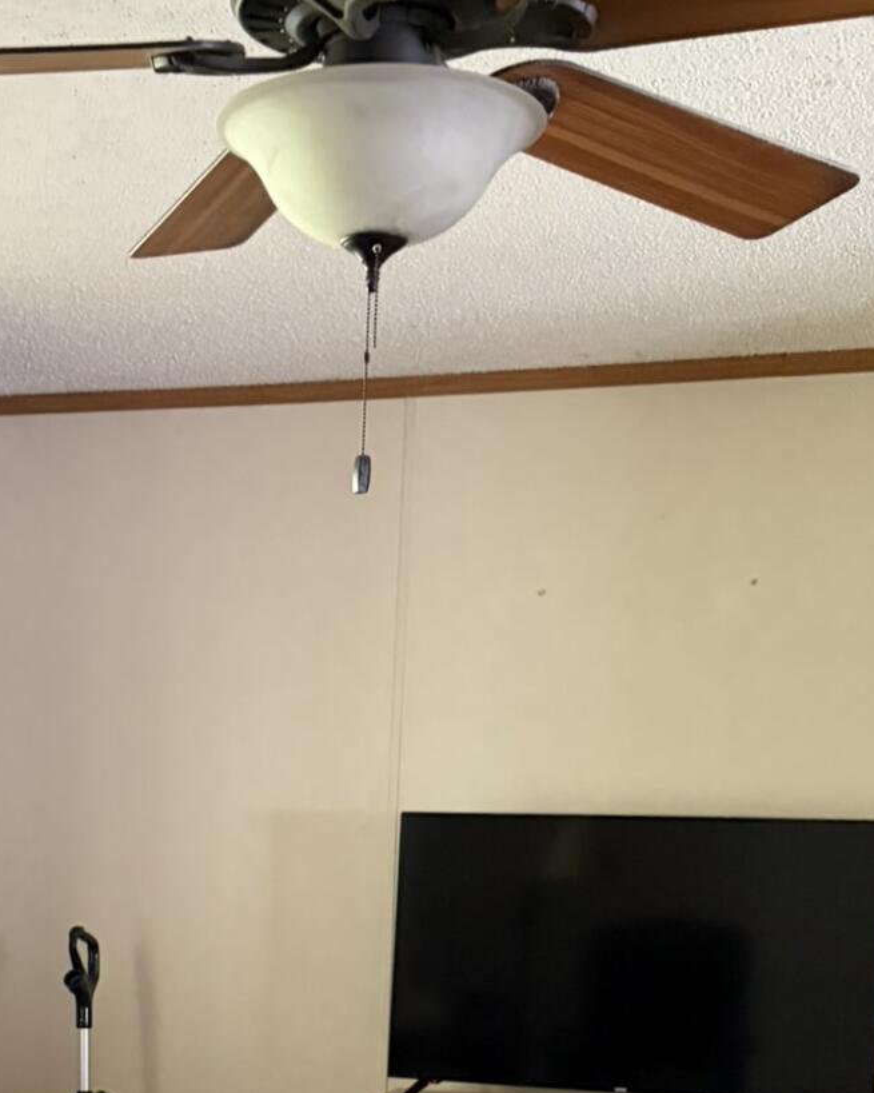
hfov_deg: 24.1
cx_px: 139
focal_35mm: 62
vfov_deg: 28.3
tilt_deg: -10.1
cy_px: 1142
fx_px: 2005
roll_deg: -1.7
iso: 500
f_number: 1.6
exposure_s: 1/40
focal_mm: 5.96
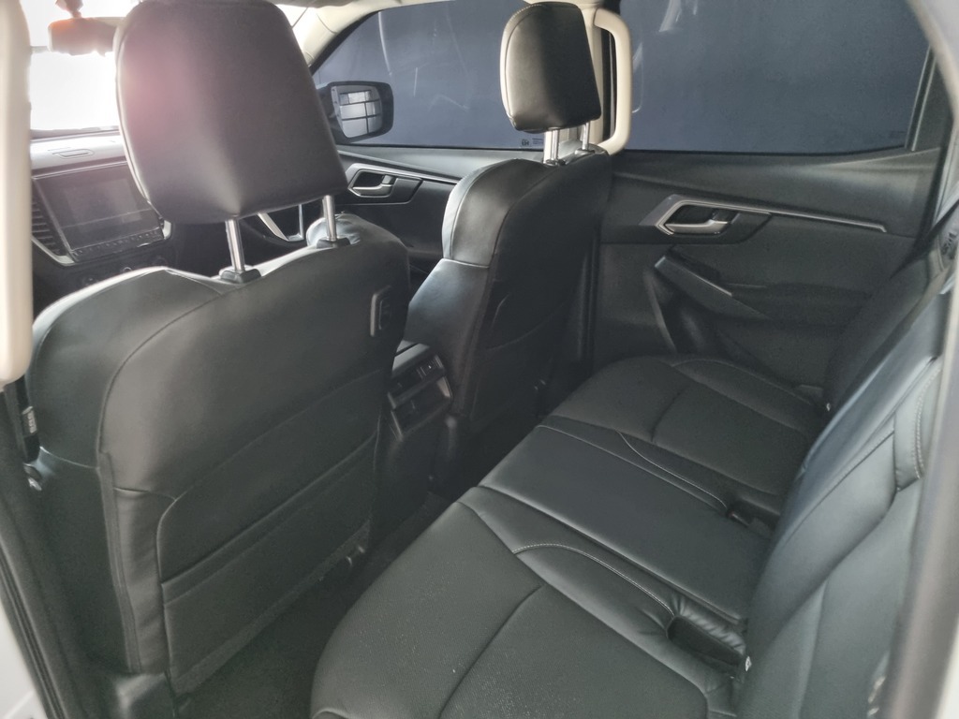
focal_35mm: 26
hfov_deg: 67.3
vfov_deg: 53.1
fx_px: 720
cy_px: 360
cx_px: 480
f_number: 1.8
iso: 800
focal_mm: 5.4
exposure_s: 1/25
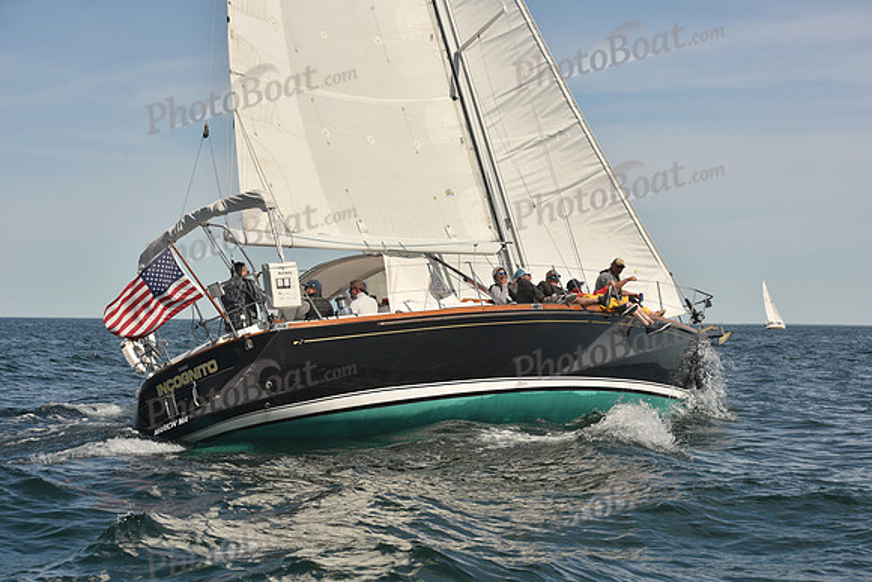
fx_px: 1696
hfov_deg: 28.8
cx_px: 436
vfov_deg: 19.5
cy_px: 291
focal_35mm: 70
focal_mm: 70
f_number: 8
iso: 250
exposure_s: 1/640
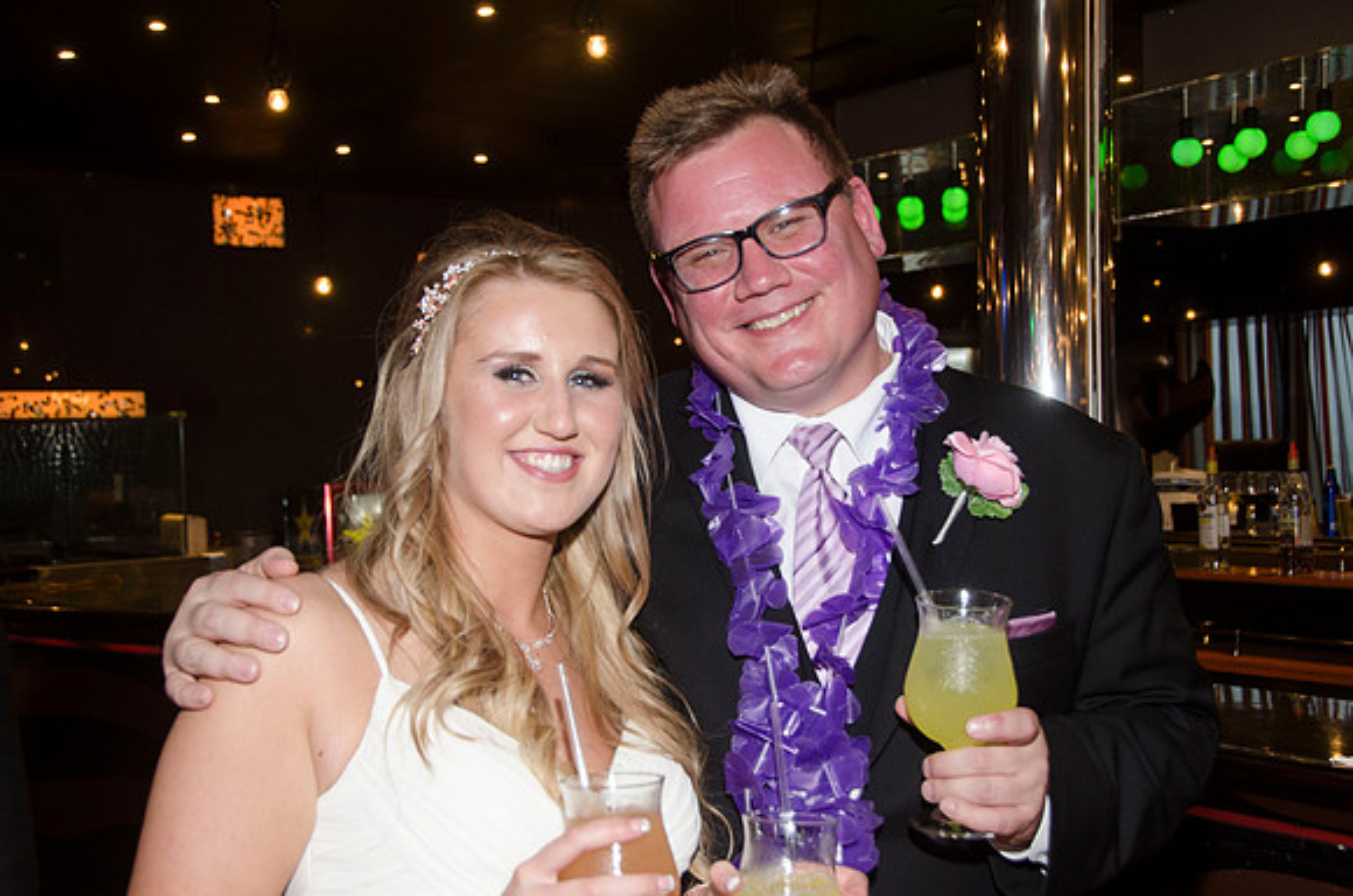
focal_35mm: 51
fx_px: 1913
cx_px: 676
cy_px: 448
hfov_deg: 39.0
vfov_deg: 26.4
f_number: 5.6
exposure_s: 1/60
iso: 400
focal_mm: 34
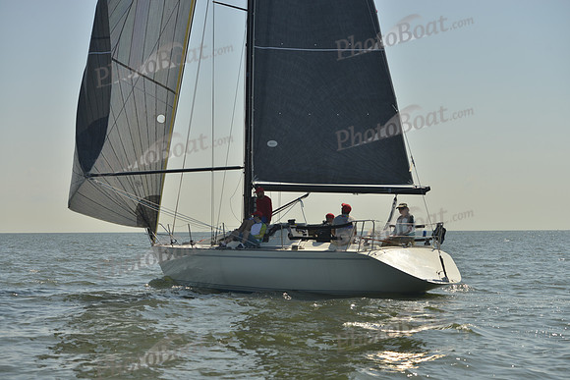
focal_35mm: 70
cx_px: 285
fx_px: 1109
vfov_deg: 19.5
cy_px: 190
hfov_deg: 28.8
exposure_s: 1/1000
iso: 200
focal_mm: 70
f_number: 6.3
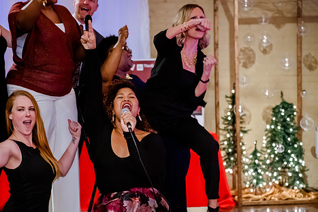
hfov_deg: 23.4
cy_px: 123
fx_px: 768
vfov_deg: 15.7
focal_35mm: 87
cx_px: 129
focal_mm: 70
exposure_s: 1/100
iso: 5000
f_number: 2.8
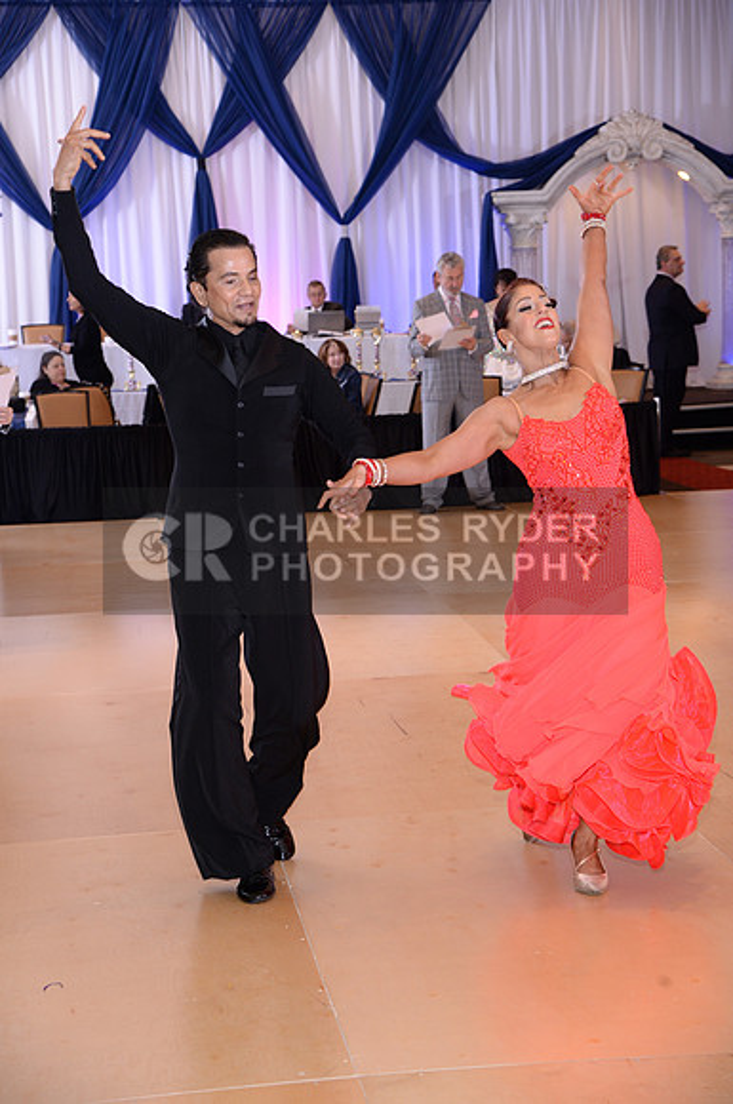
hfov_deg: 17.4
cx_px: 366
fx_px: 2389
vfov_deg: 26.0
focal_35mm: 78
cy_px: 552
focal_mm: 78
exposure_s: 1/200
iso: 1250
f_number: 5.6
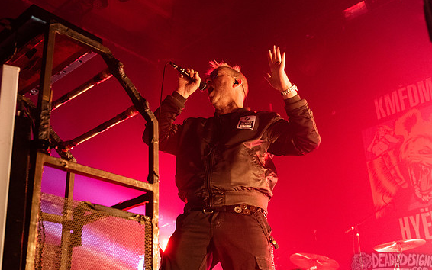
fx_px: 553
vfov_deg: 27.4
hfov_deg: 42.6
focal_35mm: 47
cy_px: 114
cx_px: 193
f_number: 4
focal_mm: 40
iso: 3200
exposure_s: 1/500
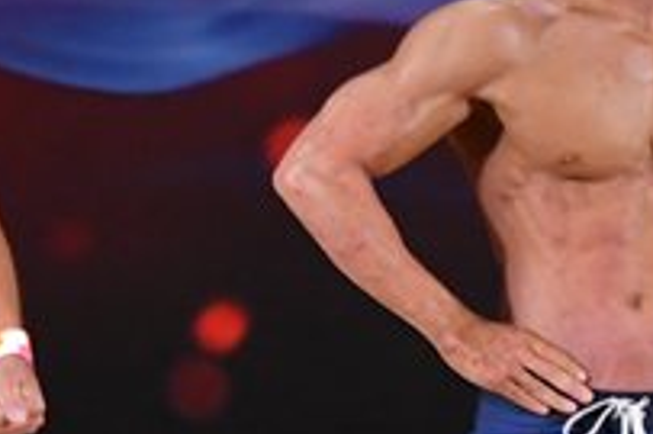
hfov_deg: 2.2
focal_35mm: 917
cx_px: 1066
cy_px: 502
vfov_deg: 1.5
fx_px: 16619
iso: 3200
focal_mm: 160
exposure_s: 1/400
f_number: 5.6
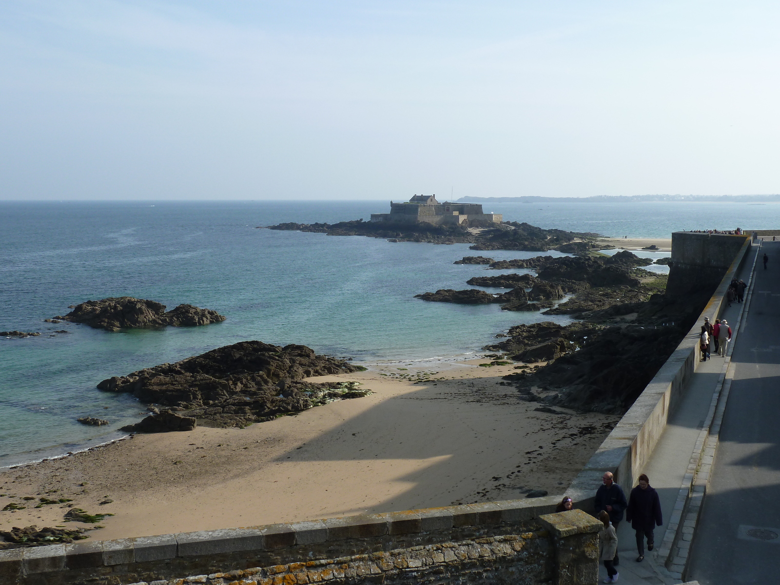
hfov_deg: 46.8
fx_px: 901
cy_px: 292
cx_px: 390
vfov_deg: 36.0
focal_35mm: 40
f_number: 4.5
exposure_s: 1/400
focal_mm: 6.5
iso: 80
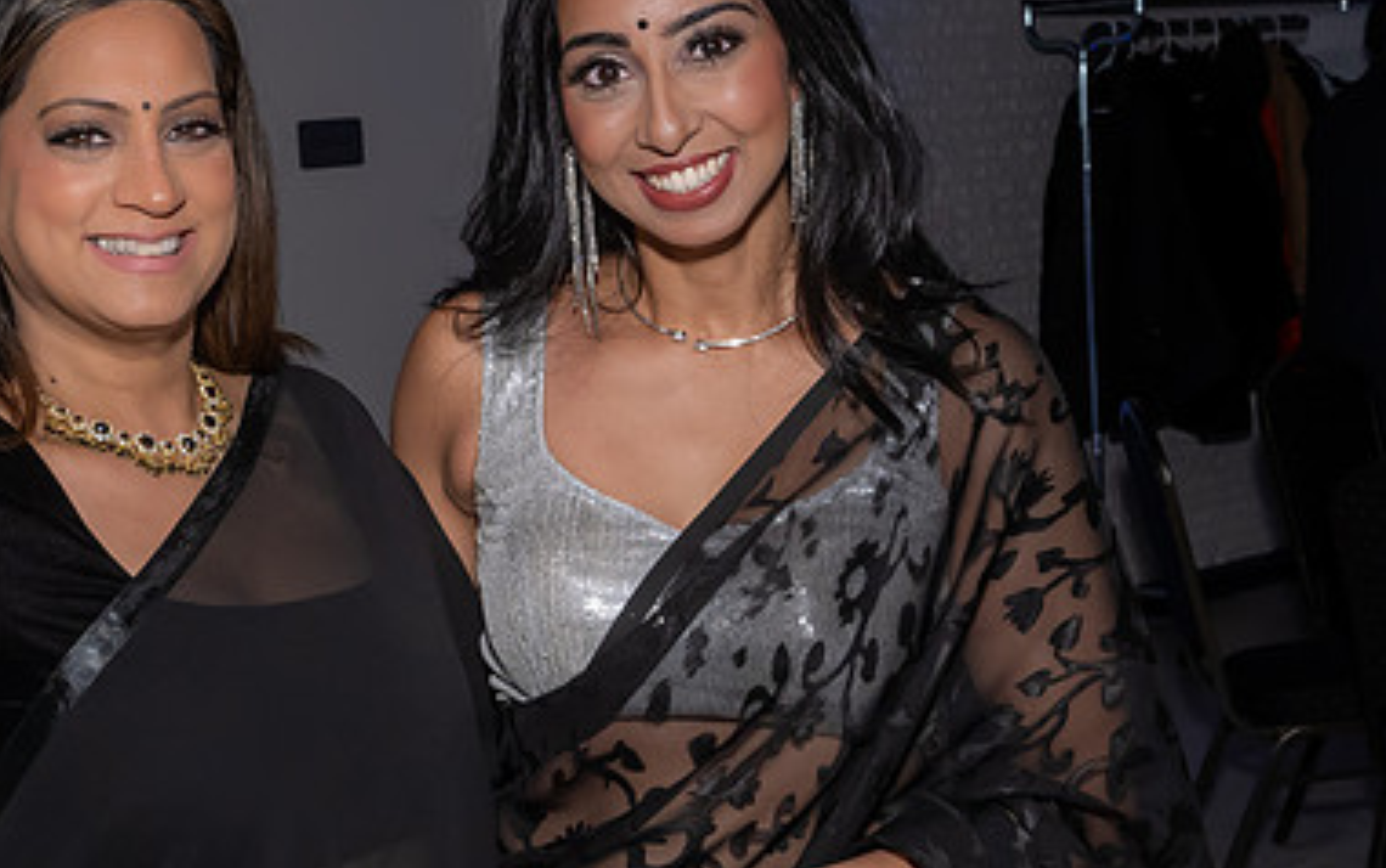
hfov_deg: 27.1
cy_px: 503
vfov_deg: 17.2
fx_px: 2872
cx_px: 558
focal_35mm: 76
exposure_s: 1/250
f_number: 9
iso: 1000
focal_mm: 24
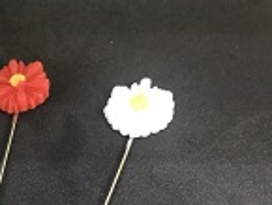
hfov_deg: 23.1
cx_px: -49
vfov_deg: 18.3
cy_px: 219
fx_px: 613
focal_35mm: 78
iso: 100
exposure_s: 1/4
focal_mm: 3.99
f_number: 1.8
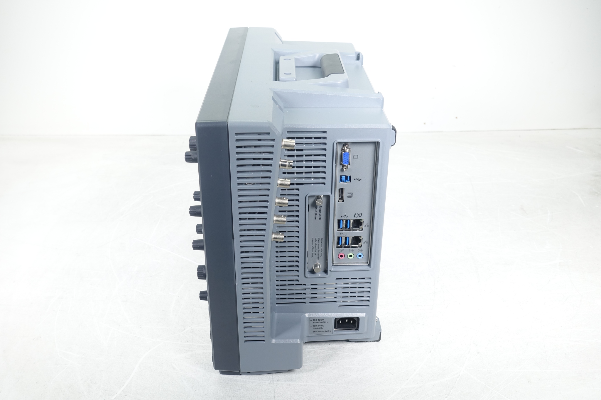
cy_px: 200
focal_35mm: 38
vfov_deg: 35.0
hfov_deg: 50.7
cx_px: 300
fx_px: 634
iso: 125
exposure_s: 1/80
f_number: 4
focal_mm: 14.1
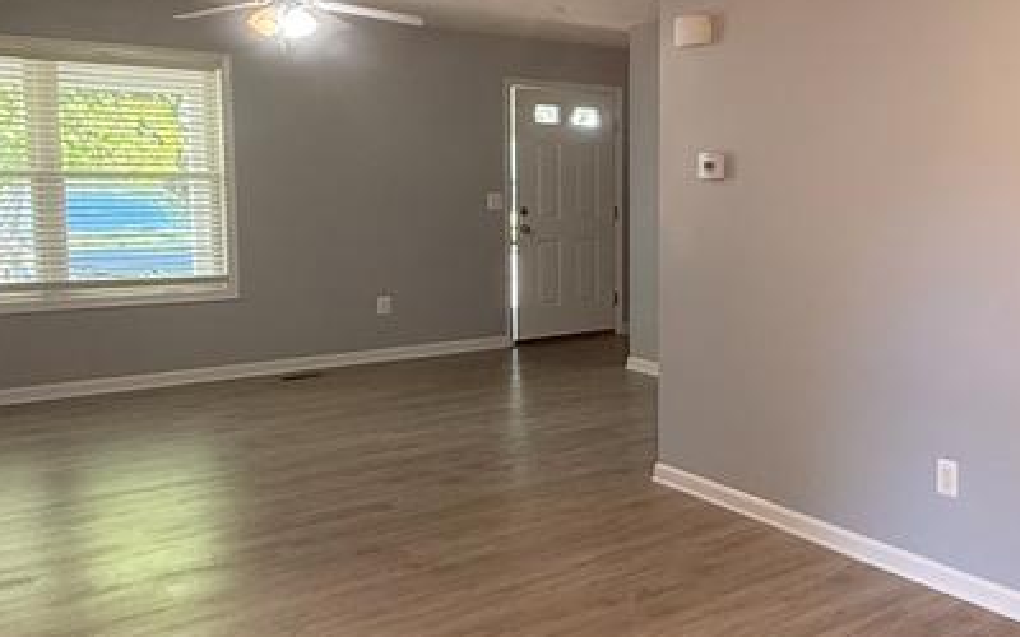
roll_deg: -1.2
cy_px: 268
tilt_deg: -4.2
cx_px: 887
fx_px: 1056
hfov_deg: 47.2
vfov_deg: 33.5
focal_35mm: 38
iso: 250
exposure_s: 1/60
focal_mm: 2.22
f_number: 2.2
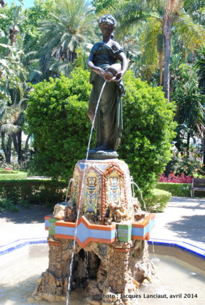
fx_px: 345
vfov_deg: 47.9
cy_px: 152
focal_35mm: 40
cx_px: 102
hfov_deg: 33.1
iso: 140
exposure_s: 1/125
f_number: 5.6
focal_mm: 27
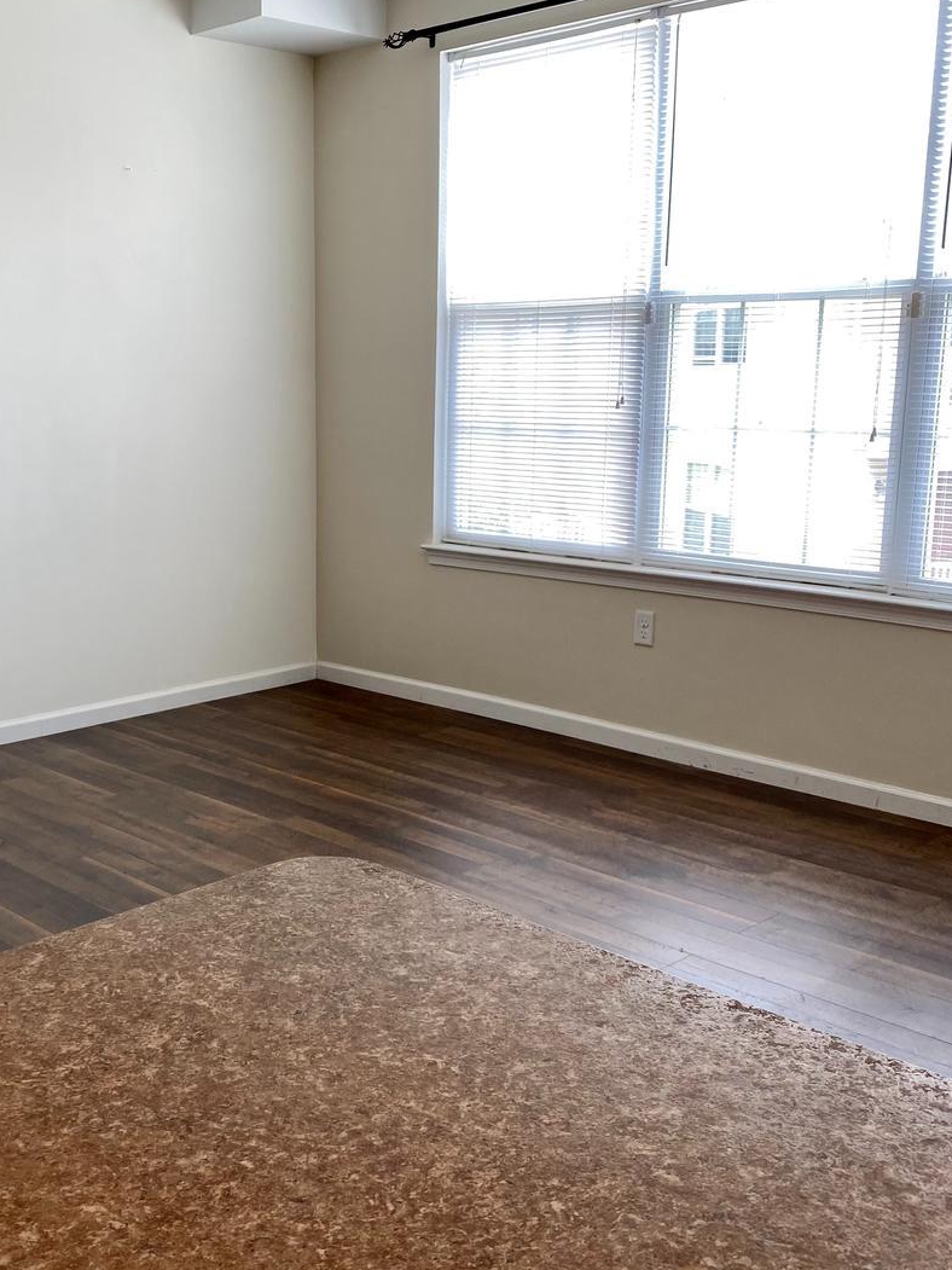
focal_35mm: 38
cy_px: 700
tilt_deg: -13.0
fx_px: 1394
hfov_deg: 37.2
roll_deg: -0.4
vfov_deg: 48.9
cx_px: 292
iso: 32
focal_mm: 4.25
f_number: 1.8
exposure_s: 1/120
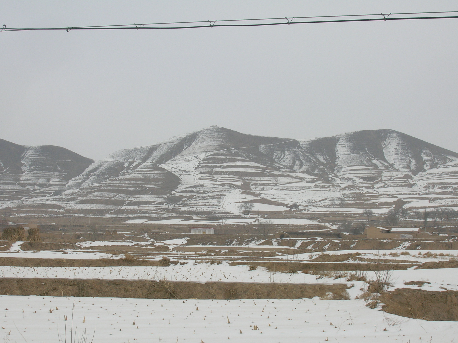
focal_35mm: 63
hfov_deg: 30.7
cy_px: 172
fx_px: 834
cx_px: 229
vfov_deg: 23.3
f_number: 6.1
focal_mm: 10.4
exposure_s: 1/270
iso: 50
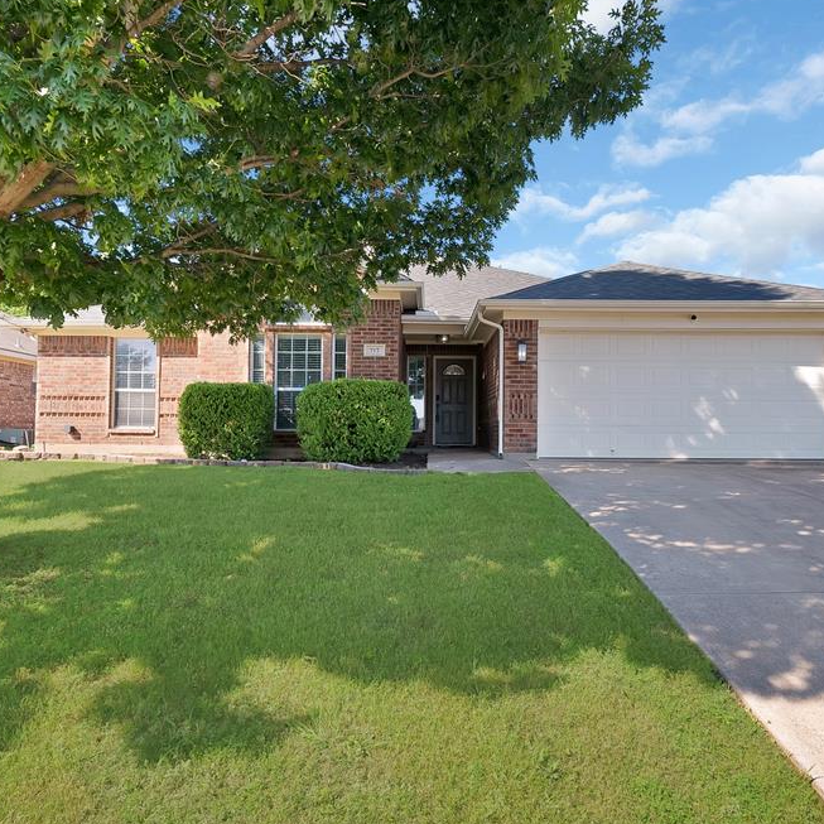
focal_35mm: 20
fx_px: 539
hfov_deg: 74.8
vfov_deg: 74.8
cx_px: 428
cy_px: 413
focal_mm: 15
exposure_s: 1/200
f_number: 9
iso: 640
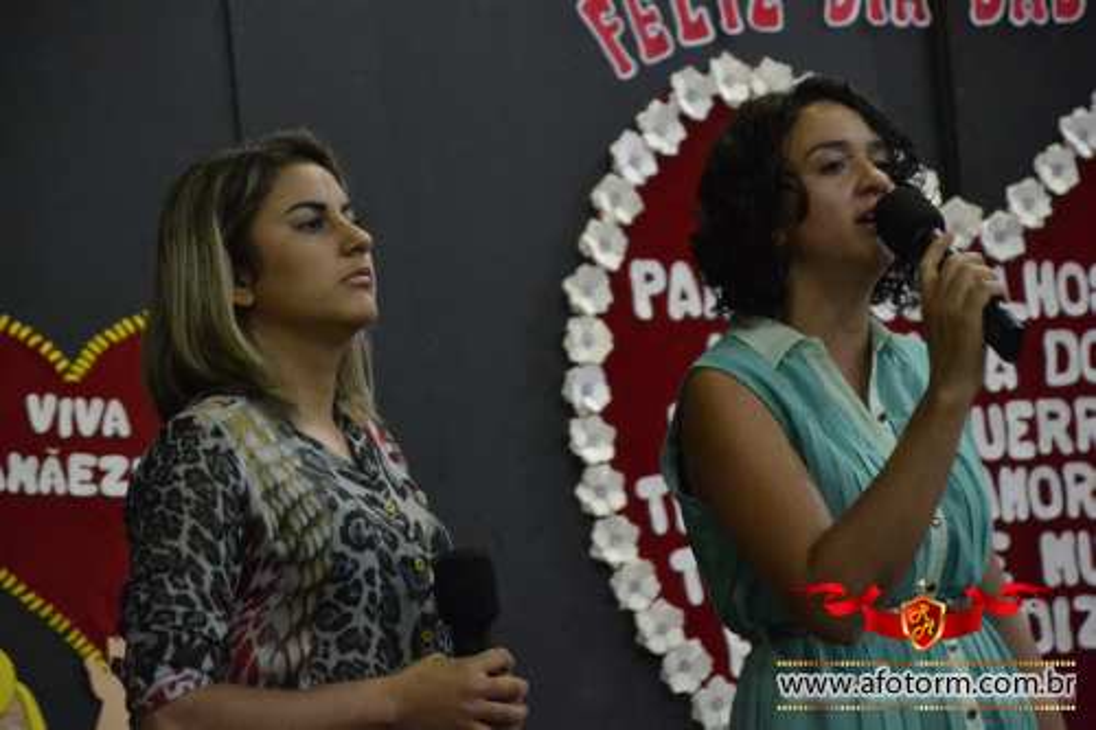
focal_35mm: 168
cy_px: 365
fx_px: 5113
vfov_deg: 8.2
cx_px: 548
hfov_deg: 12.2
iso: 3200
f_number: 5.6
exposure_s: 1/20
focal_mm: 112
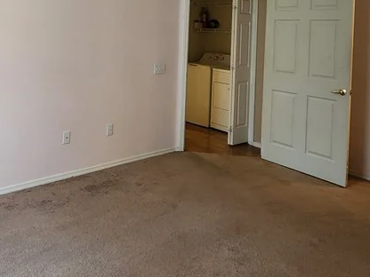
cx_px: 117
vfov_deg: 40.8
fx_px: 342
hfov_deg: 55.4
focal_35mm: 32
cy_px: 28
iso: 250
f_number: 2.2
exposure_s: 1/60
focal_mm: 2.2
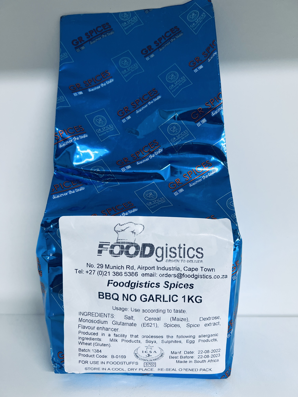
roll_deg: +0.9
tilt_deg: -10.2
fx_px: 298
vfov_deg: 67.3
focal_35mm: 26
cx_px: 149
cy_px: 198
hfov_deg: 53.1
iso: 160
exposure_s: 1/50
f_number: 1.5
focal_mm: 5.7
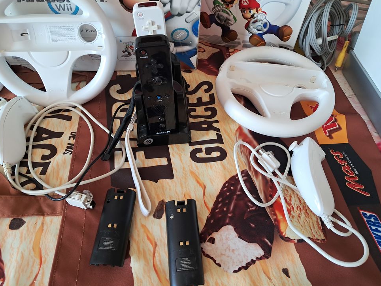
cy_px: 140
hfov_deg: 63.4
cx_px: 194
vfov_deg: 49.7
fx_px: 308
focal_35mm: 28
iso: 200
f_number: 1.8
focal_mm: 4
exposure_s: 1/50
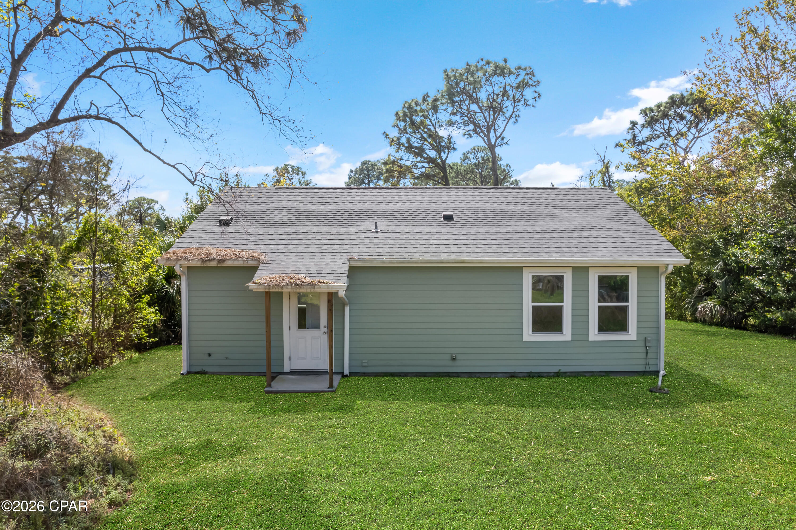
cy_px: 265
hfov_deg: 78.6
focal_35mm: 22
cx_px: 398
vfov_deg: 57.2
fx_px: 486
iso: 100
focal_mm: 8.38
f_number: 2.8
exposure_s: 1/1600
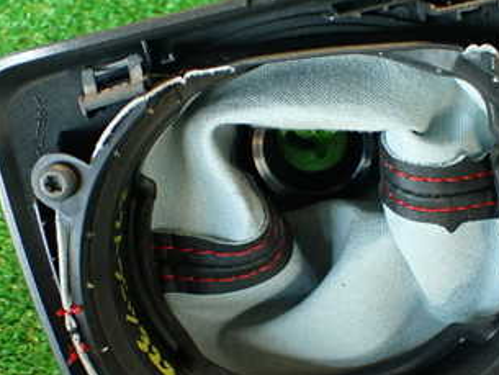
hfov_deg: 30.5
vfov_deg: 23.2
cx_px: 330
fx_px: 909
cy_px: 237
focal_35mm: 63
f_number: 2.4
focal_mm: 5.79
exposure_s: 1/30
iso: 320
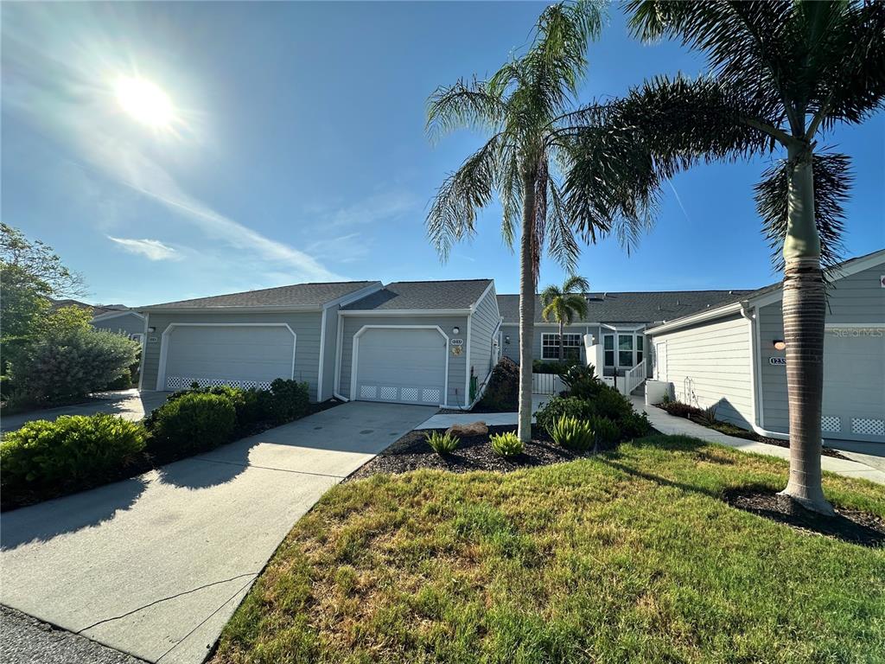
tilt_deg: +5.4
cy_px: 332
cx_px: 442
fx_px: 358
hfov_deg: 102.1
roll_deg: -1.5
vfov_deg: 85.7
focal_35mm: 14
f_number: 2.2
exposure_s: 1/2451
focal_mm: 2.22
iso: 50
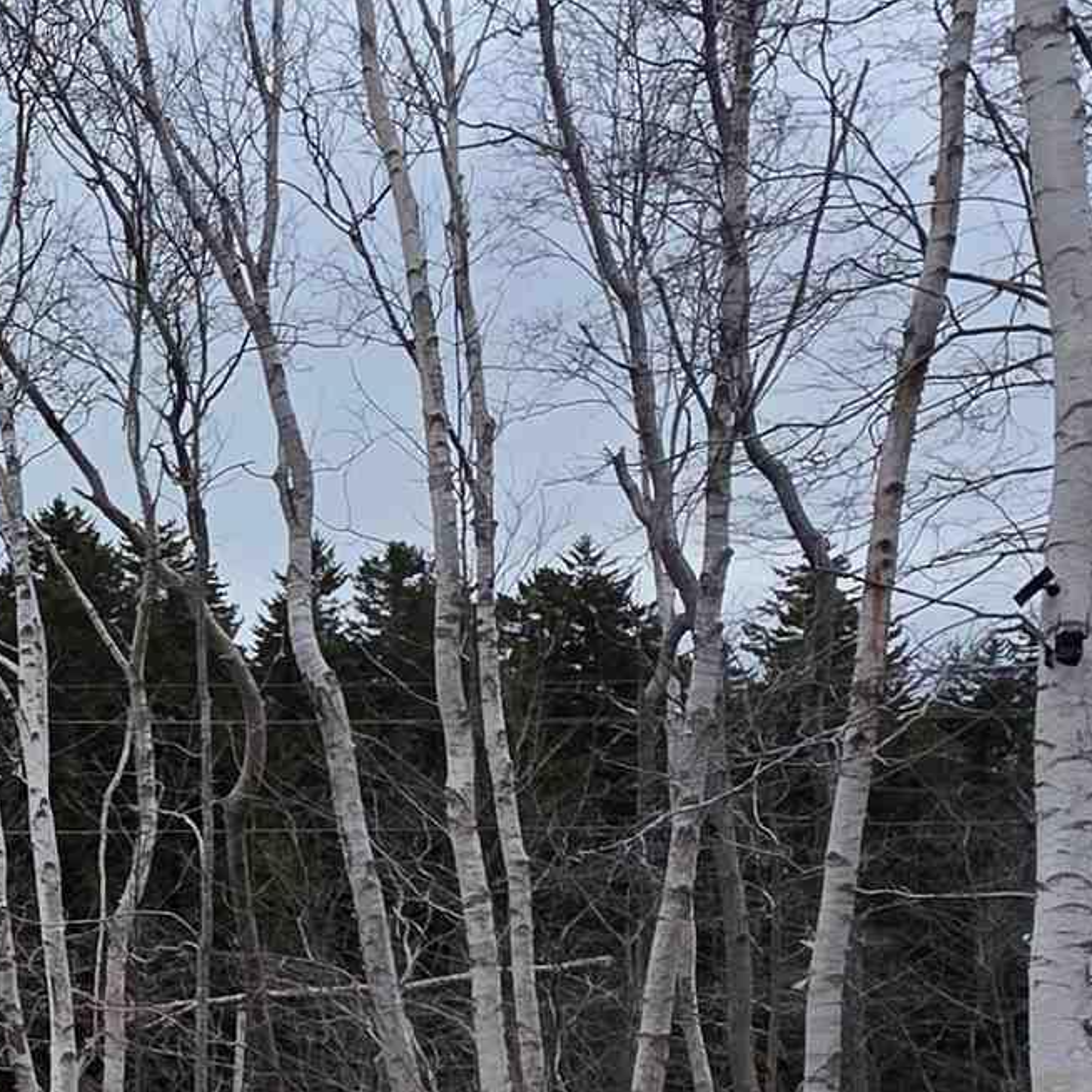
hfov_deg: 24.7
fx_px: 1927
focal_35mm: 54
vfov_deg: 30.0
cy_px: 1027
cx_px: -533
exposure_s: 1/1081
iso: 40
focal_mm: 2.2
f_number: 1.9
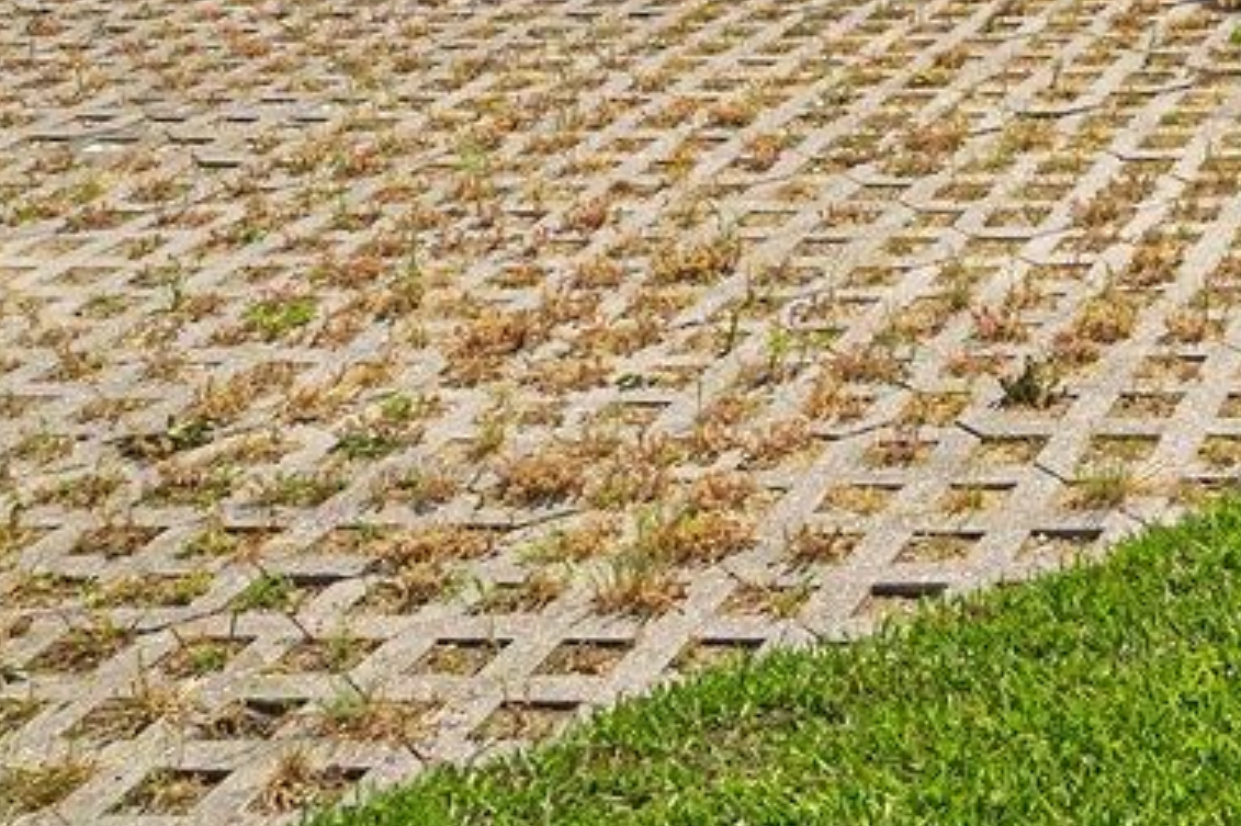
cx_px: 1600
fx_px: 2619
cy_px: -594
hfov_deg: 23.6
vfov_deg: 15.7
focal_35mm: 76
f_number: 8
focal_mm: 14
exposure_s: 1/320
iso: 100
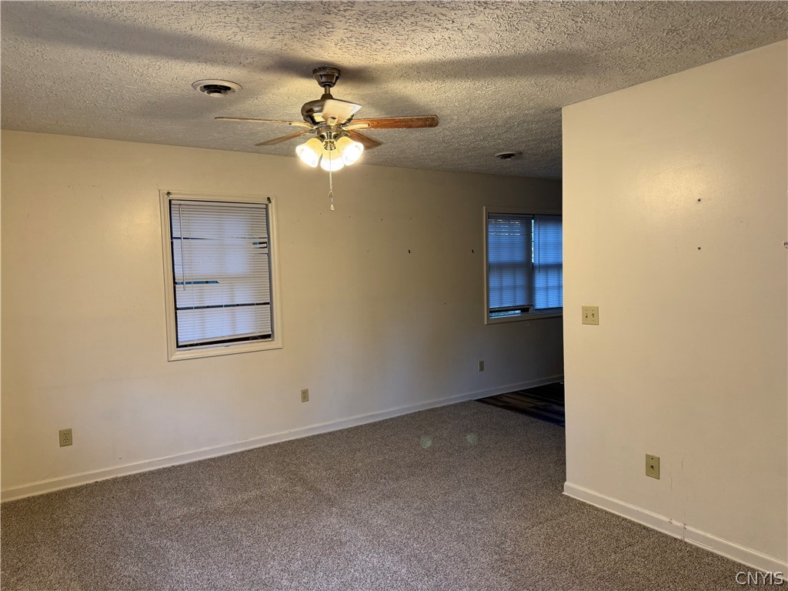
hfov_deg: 71.6
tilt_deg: -3.4
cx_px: 394
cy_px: 296
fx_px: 546
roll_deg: +1.5
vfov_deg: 56.8
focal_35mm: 24
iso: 125
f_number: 1.78
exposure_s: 1/60
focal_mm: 6.76
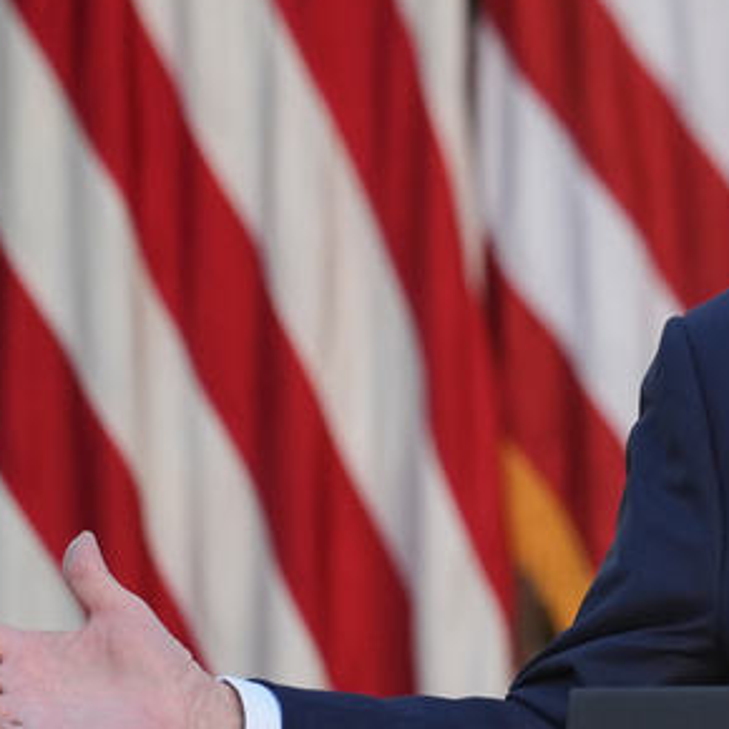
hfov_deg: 1.0
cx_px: 1109
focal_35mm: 1803
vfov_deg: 1.0
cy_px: 102
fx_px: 42959
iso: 1600
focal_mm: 600
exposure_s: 1/1000
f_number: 6.3
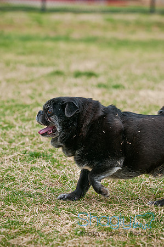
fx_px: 1079
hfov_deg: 8.7
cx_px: 82
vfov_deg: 13.1
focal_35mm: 158
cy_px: 124
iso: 200
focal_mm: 105
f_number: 5
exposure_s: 1/400
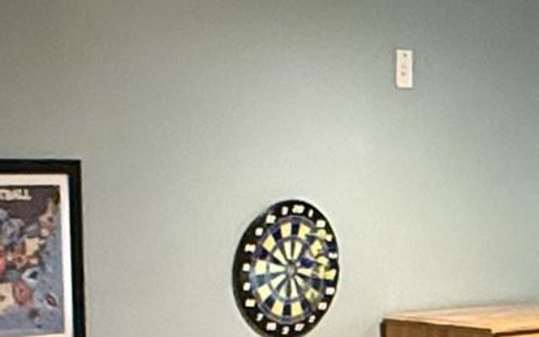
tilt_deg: -9.7
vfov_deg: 11.5
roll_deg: -0.3
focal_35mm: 110
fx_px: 1616
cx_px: 388
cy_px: 459
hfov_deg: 18.8
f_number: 2.2
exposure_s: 1/60
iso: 1000
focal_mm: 2.22
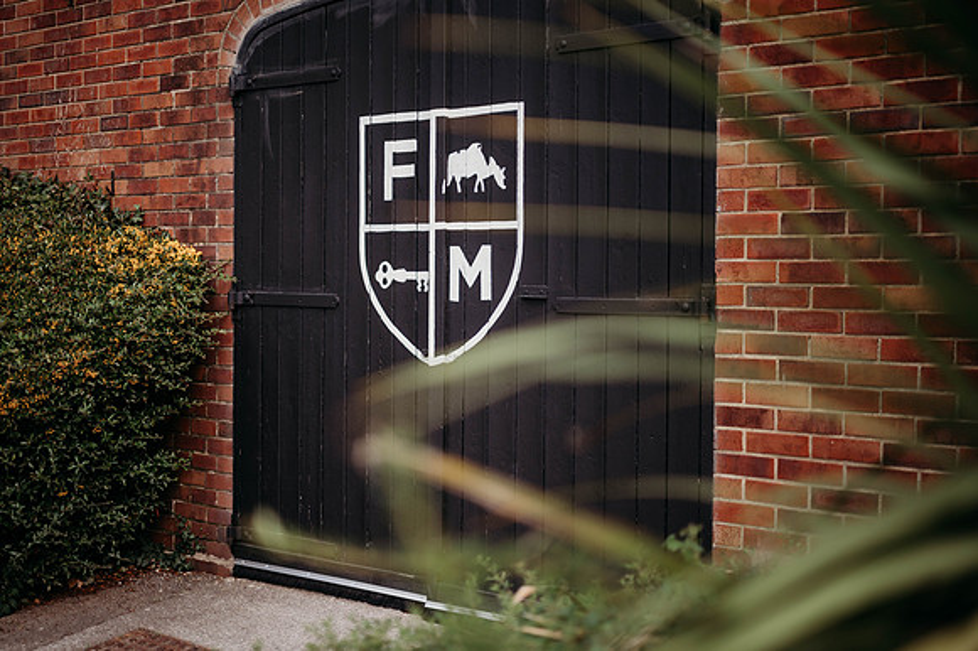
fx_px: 1358
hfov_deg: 39.6
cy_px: 326
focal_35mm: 50
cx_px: 489
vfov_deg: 27.0
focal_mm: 50
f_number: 1.4
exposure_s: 1/2000
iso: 100
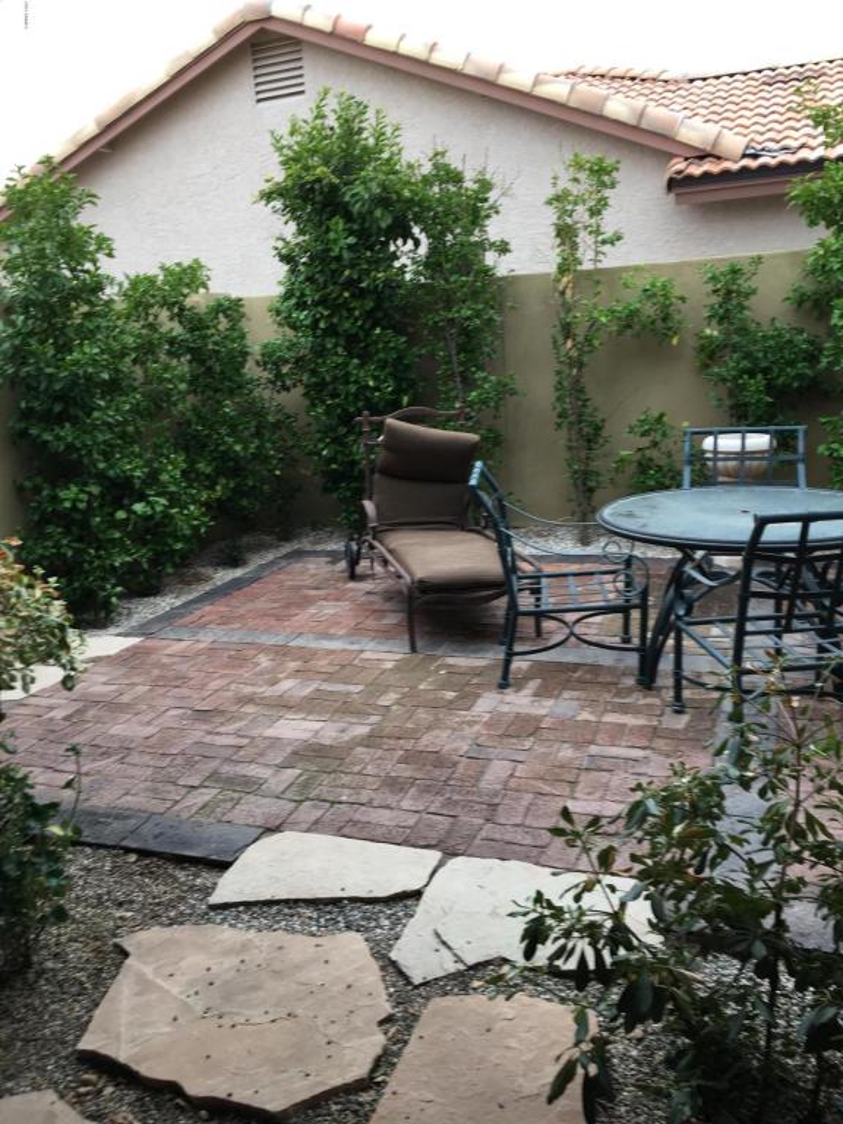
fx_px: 942
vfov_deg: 61.7
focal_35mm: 29
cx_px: 422
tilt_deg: -12.5
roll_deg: +2.8
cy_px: 562
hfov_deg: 48.2
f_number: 2.2
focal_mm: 4.15
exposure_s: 1/60
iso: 32
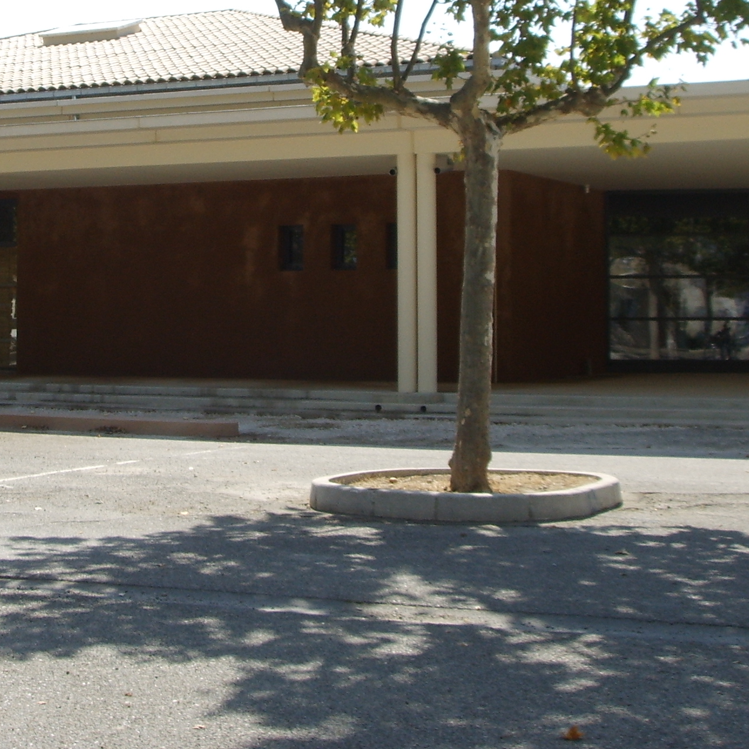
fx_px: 1714
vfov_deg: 24.4
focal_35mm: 70
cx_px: 162
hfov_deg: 24.3
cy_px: 211
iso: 50
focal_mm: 6.6
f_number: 6.3
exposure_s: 1/180
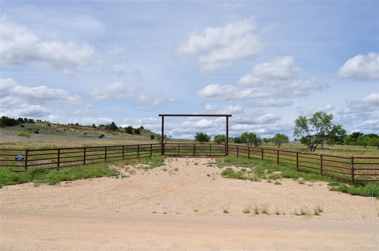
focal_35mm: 30
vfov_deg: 43.5
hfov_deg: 62.0
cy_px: 126
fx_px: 315
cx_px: 190
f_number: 11
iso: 200
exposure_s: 1/500
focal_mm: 20
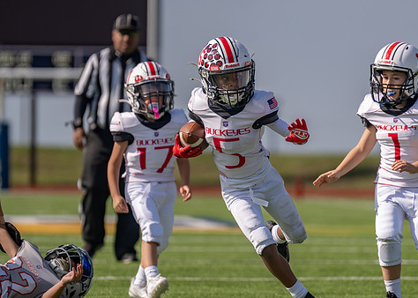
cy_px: 165
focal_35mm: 375
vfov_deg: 3.8
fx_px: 4449
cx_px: 249
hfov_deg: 5.4
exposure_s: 1/2500
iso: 160
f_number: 4
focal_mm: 280
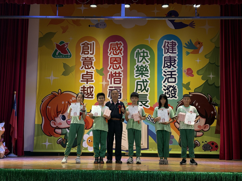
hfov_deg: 36.8
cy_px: 90
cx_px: 121
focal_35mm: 52
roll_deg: -0.3
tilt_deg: +8.3
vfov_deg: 28.0
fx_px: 364
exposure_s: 1/60
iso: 64
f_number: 1.6
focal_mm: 5.96
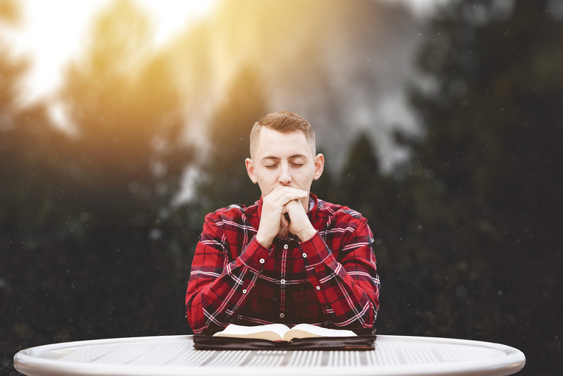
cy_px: 188
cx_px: 282
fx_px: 1877
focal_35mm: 120
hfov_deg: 17.1
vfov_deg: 11.4
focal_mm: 120
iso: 640
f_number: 2.8
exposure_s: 1/400
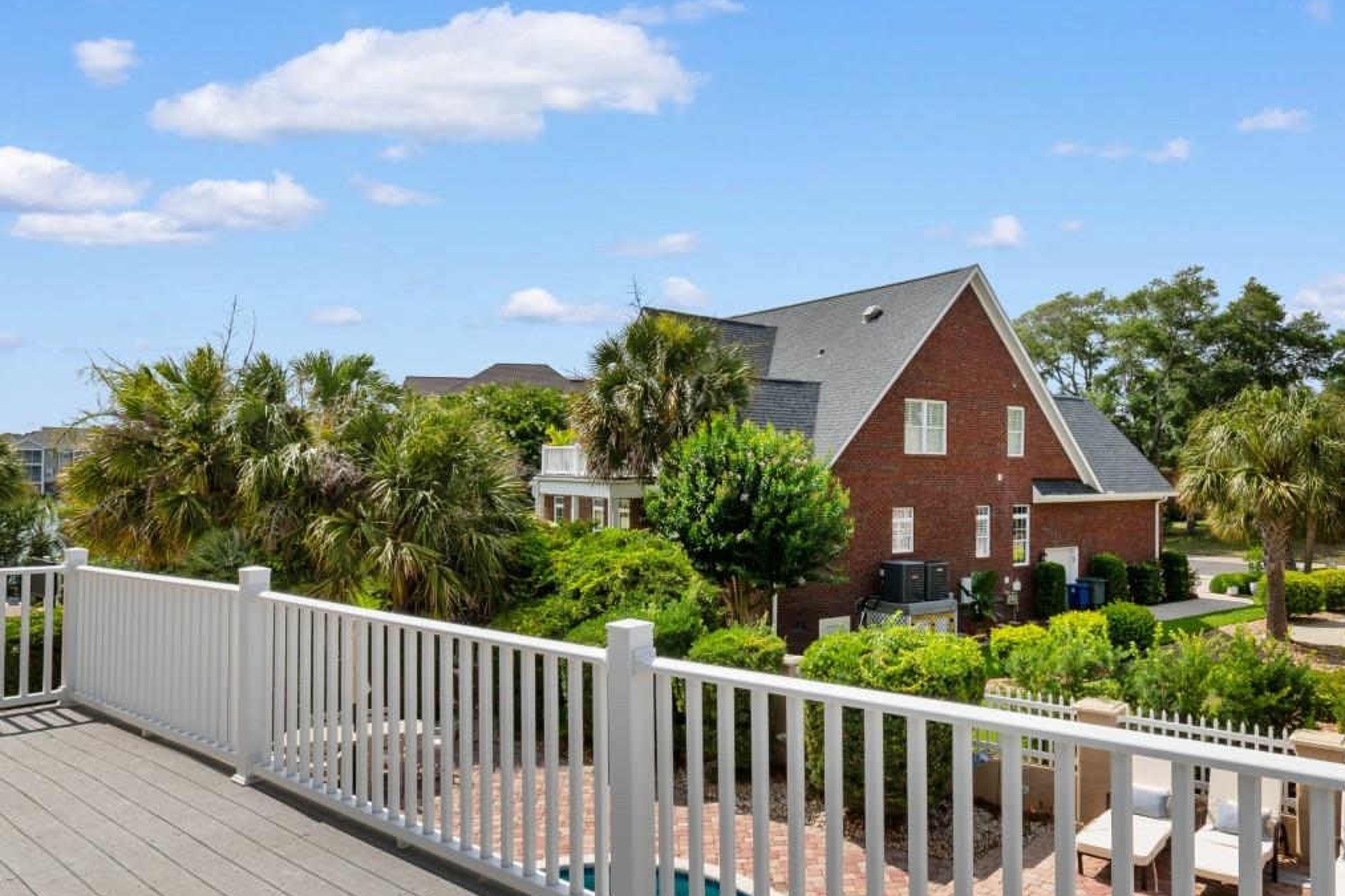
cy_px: 470
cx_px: 757
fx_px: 896
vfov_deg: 53.1
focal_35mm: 24
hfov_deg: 73.4
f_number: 9
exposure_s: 1/320
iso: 100
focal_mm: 10
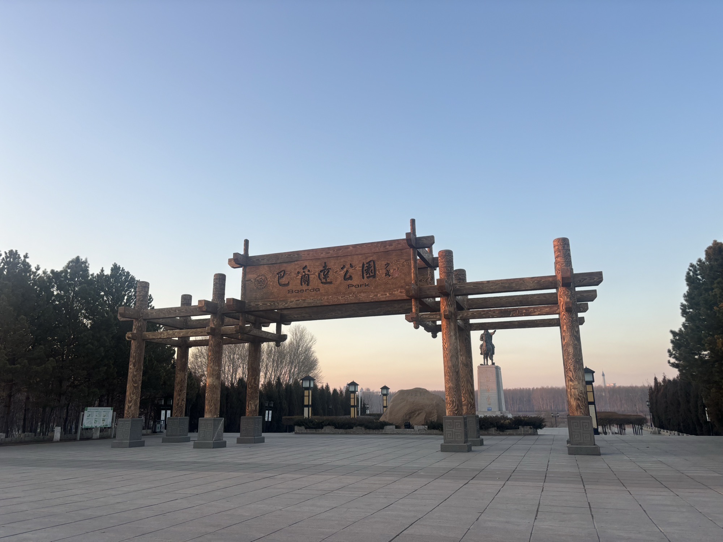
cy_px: 271
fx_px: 543
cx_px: 362
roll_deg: +0.6
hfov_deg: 67.3
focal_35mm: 26
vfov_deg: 53.1
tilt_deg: +14.3
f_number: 1.6
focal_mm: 5.96
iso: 50
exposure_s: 1/525
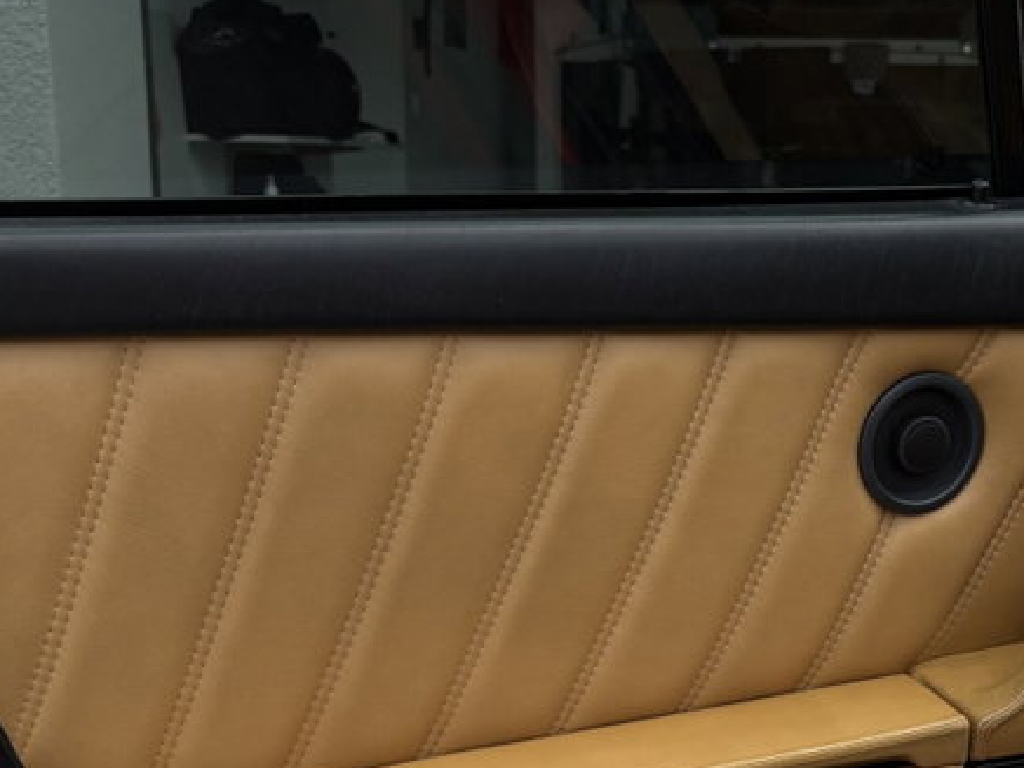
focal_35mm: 61
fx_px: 1804
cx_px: 766
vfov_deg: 23.4
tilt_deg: -15.0
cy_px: 686
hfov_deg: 31.1
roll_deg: -1.4
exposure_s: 1/1135
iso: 50
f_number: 1.6
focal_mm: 5.96
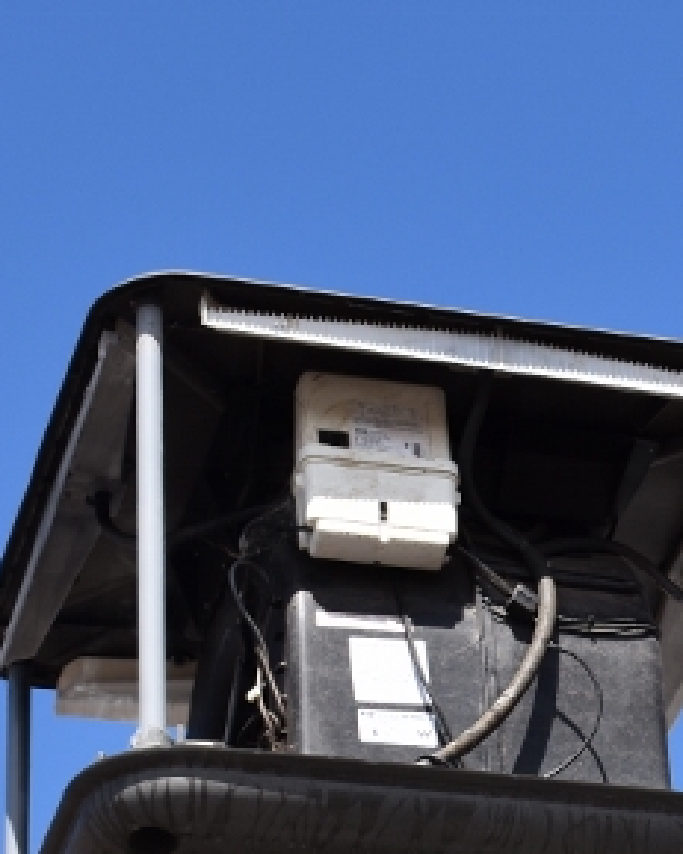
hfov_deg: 8.7
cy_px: 755
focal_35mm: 175
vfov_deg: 11.0
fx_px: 4416
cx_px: 810
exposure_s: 1/500
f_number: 8
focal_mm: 35
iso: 220
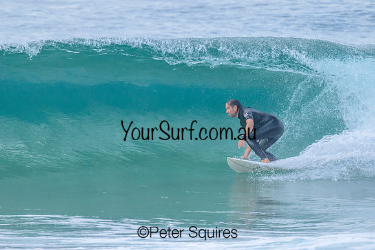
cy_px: 116
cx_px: 199
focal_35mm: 765
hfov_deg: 2.7
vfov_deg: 1.8
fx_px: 7968
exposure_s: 1/2000
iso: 2000
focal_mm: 610
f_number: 11
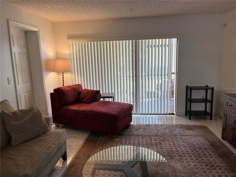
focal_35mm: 26
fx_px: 177
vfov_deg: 53.0
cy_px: 88
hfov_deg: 67.3
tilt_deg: -10.3
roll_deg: +2.1
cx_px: 118
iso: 80
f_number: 1.6
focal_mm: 5.1
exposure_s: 1/60
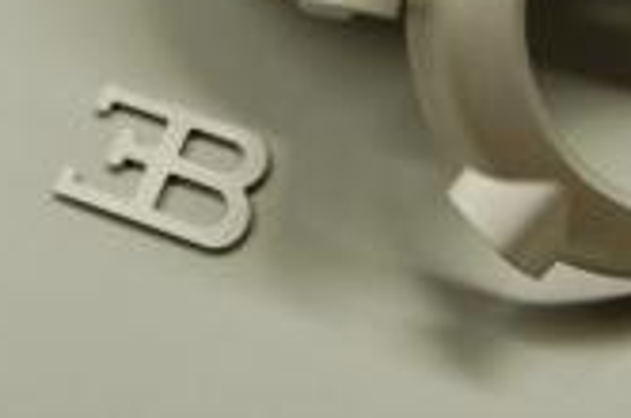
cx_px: 342
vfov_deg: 14.1
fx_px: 1633
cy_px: -95
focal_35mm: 93
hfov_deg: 21.9
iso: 400
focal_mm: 23
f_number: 5.6
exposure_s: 1/125
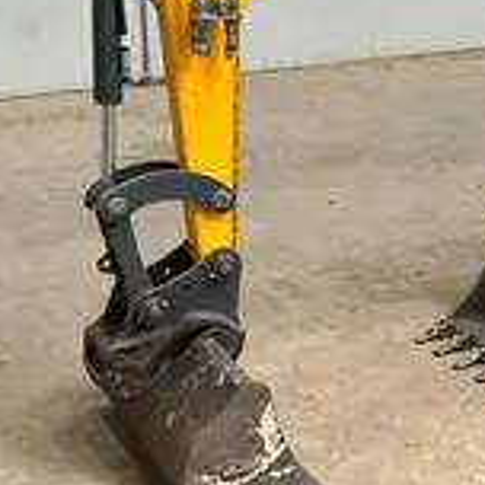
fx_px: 1284
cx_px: 635
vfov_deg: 21.0
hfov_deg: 19.7
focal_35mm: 81
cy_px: 70
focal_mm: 3
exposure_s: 1/60
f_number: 1.8
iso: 125
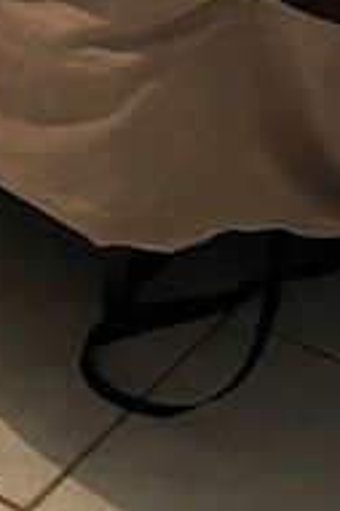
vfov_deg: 12.0
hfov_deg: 9.2
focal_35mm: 145
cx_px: -147
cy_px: -618
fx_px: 2058
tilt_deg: -7.7
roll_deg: -3.5
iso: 320
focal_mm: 4.2
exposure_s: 1/40
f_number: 1.6
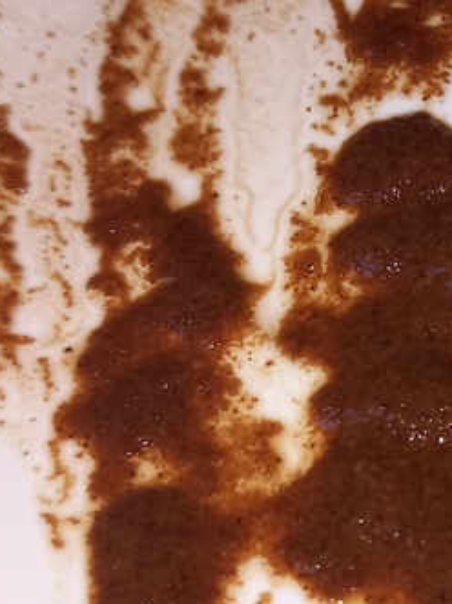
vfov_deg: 26.0
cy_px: 314
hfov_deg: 18.7
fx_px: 1307
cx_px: 519
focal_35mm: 75
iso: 25
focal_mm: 4
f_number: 1.8
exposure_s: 1/100
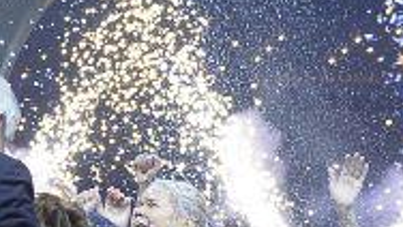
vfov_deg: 5.0
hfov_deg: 8.5
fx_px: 2577
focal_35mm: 241
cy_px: 382
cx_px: -364
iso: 2000
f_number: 3.2
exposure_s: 1/640
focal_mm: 36
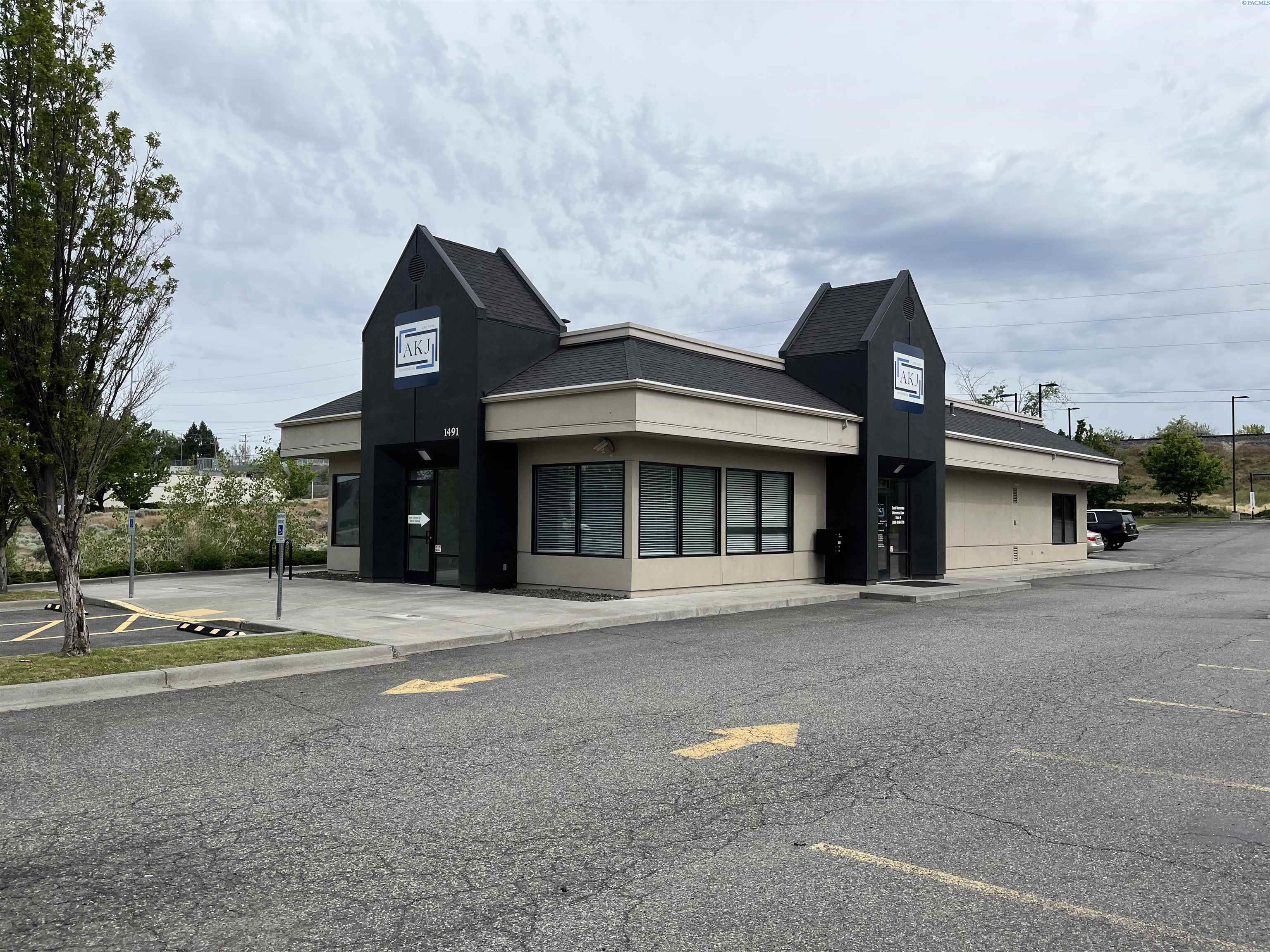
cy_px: 476
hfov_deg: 67.3
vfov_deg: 53.1
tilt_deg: +0.9
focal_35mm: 26
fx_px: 954
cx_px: 635
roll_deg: -0.9
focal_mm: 5.1
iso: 50
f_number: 1.6
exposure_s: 1/4484
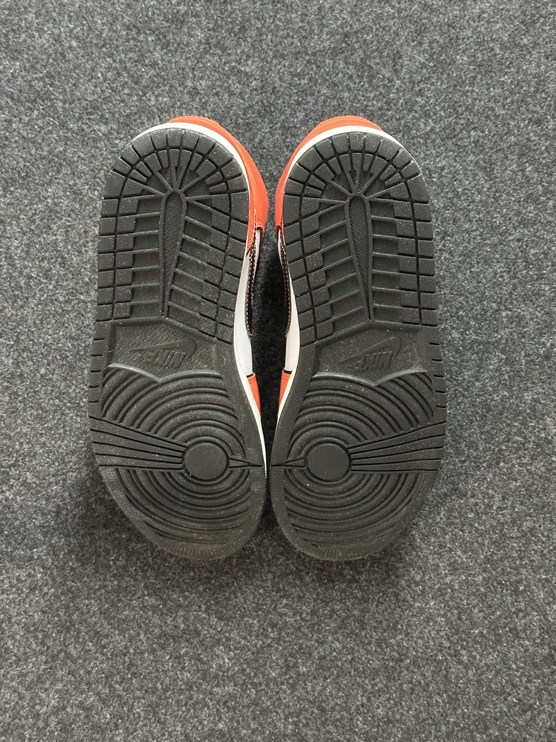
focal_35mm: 48
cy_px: 371
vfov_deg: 39.7
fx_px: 1028
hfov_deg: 30.3
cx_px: 278
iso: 640
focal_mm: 6.86
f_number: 1.78
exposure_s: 1/21
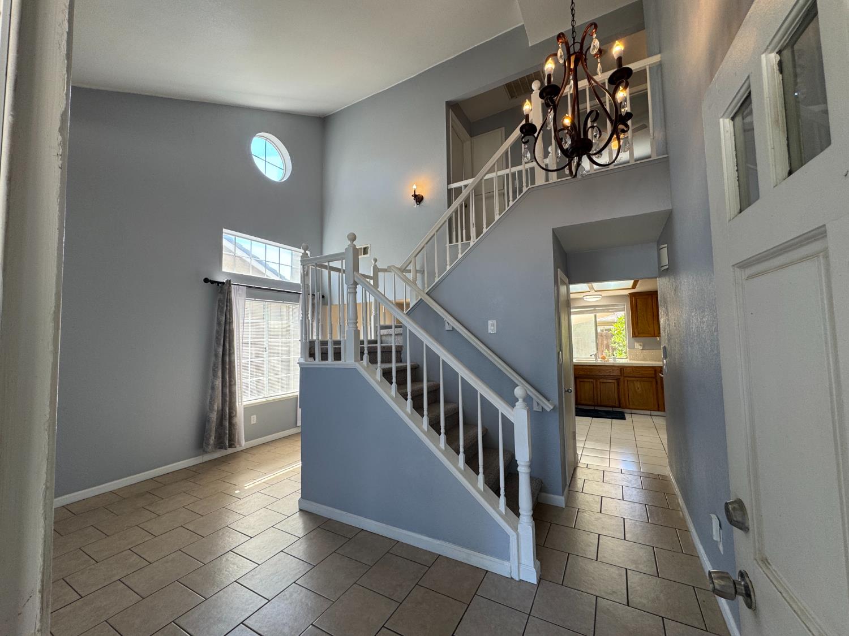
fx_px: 343
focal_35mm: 14
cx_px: 424
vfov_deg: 85.7
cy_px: 318
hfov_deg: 102.1
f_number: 2.2
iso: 80
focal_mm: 2.22
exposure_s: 1/120
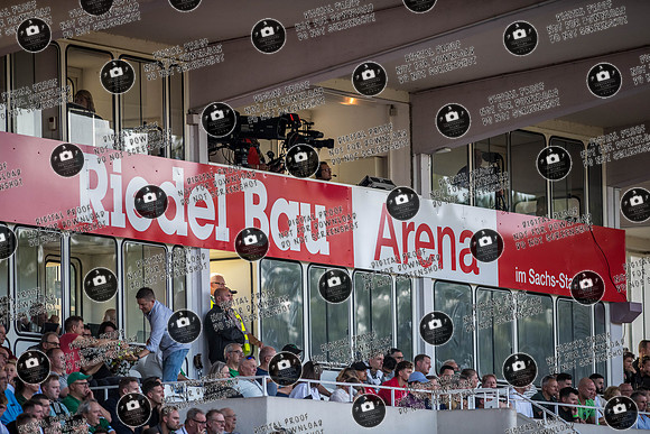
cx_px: 325
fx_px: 5418
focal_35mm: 300
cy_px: 217
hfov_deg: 6.9
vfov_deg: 4.6
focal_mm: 300
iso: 1100
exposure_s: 1/1600
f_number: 3.2
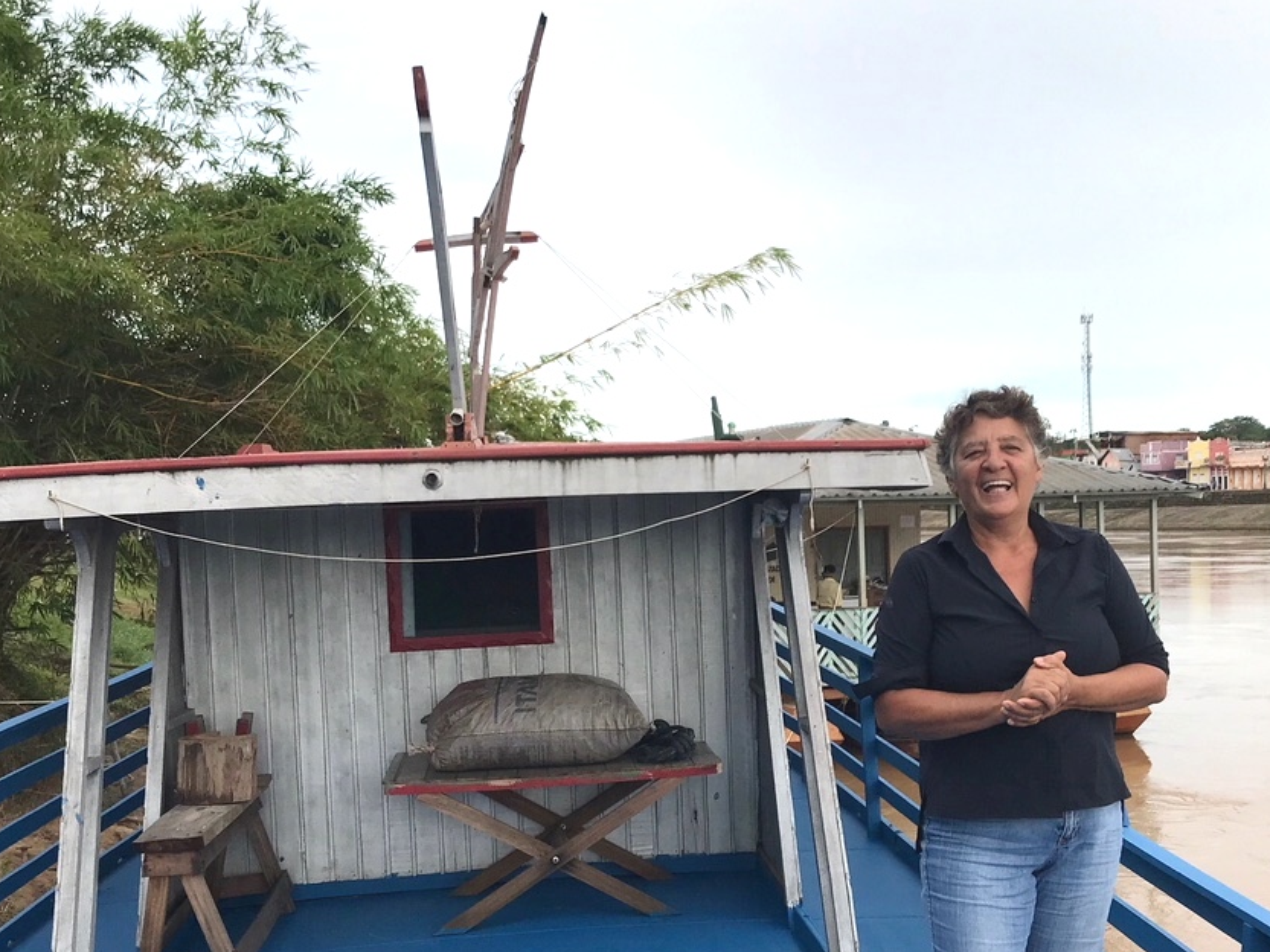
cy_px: 631
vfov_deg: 33.3
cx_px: 726
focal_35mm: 43
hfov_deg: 43.7
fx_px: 1578
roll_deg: +1.8
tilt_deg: -3.7
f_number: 1.8
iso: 20
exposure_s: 1/1520
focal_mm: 3.99
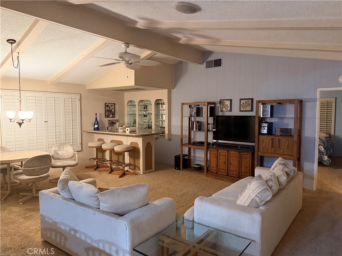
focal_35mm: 24
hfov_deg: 71.6
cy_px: 128
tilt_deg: -3.0
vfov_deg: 56.8
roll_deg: +1.0
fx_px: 237
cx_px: 171
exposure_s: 1/60
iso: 800
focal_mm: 6.76
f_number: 1.78
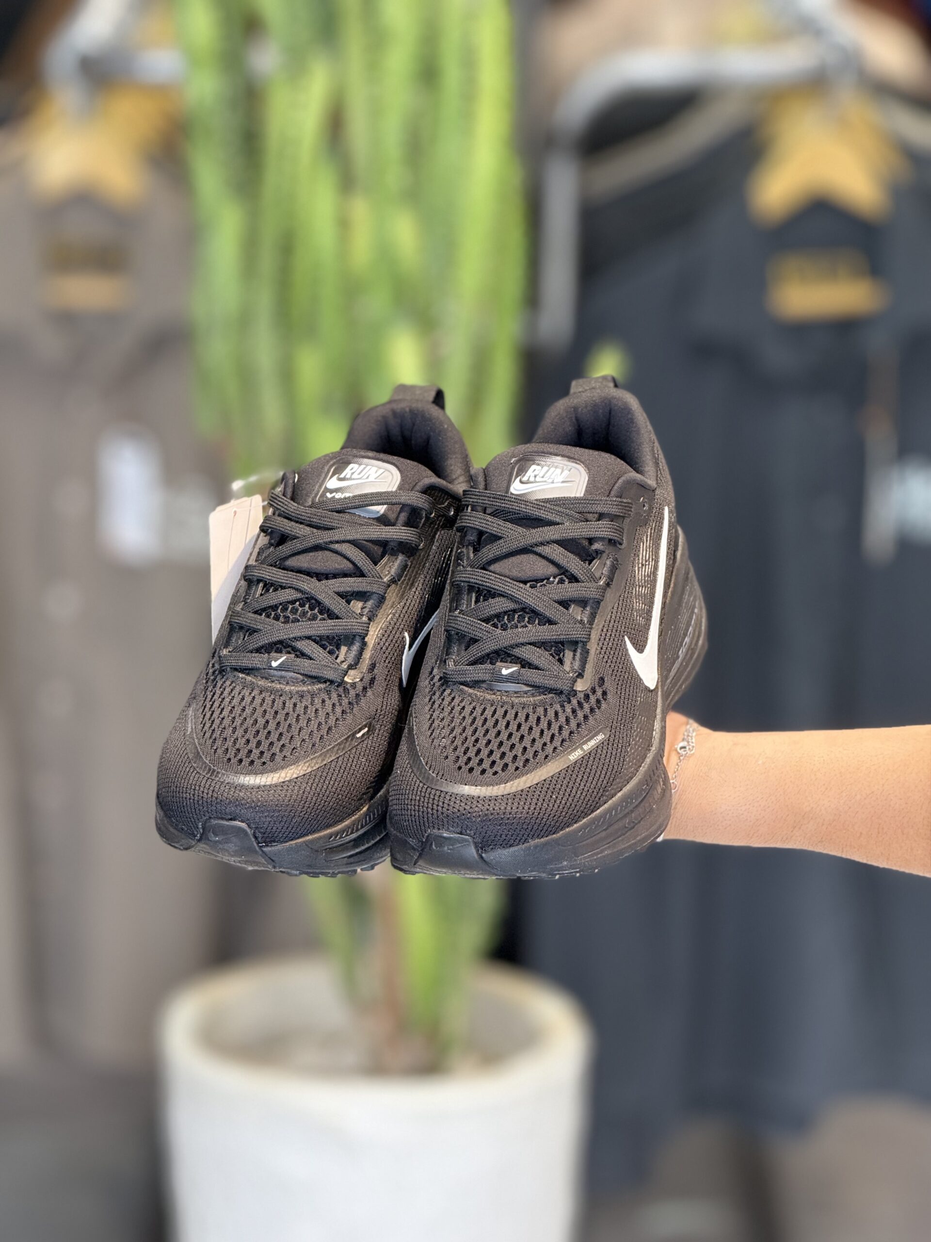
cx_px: 466
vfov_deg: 16.4
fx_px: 4303
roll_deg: -0.8
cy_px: 621
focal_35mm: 120
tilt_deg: -12.9
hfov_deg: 12.3
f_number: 2.8
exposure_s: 1/100
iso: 200
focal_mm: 15.66
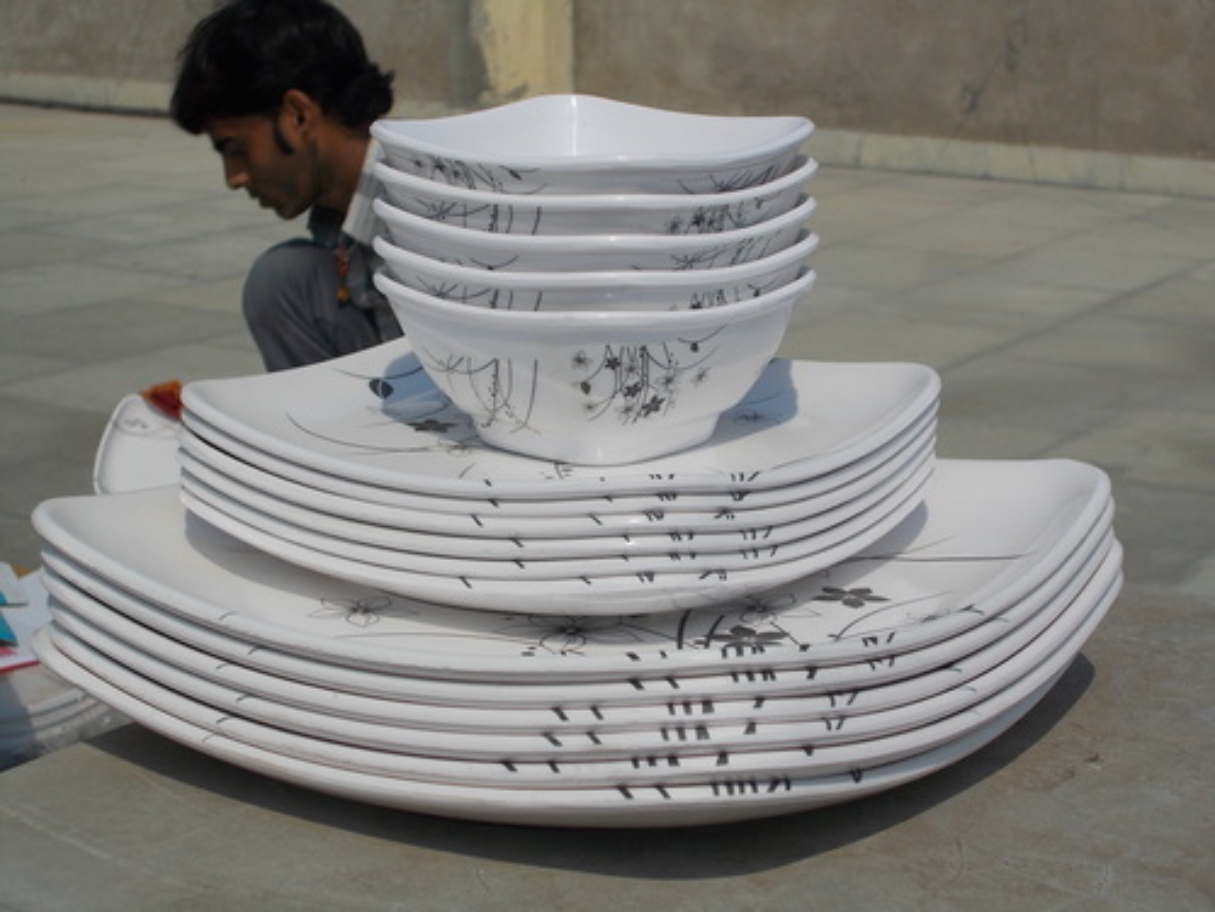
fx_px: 2668
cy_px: 456
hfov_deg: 25.7
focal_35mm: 76
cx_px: 608
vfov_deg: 19.4
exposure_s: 1/200
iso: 80
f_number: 14.5
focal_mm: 13.5
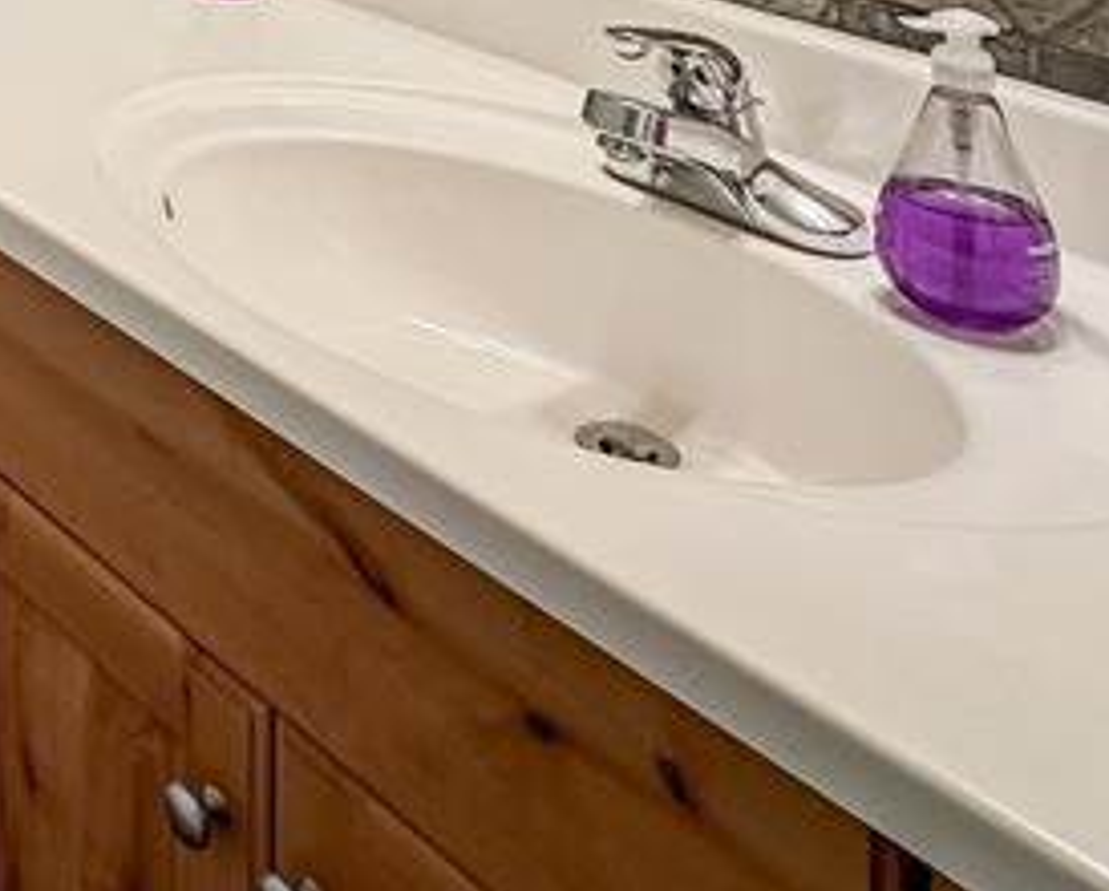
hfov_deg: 27.3
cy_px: -531
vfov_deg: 22.7
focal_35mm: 51
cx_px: -494
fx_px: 1676
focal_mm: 2.2
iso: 200
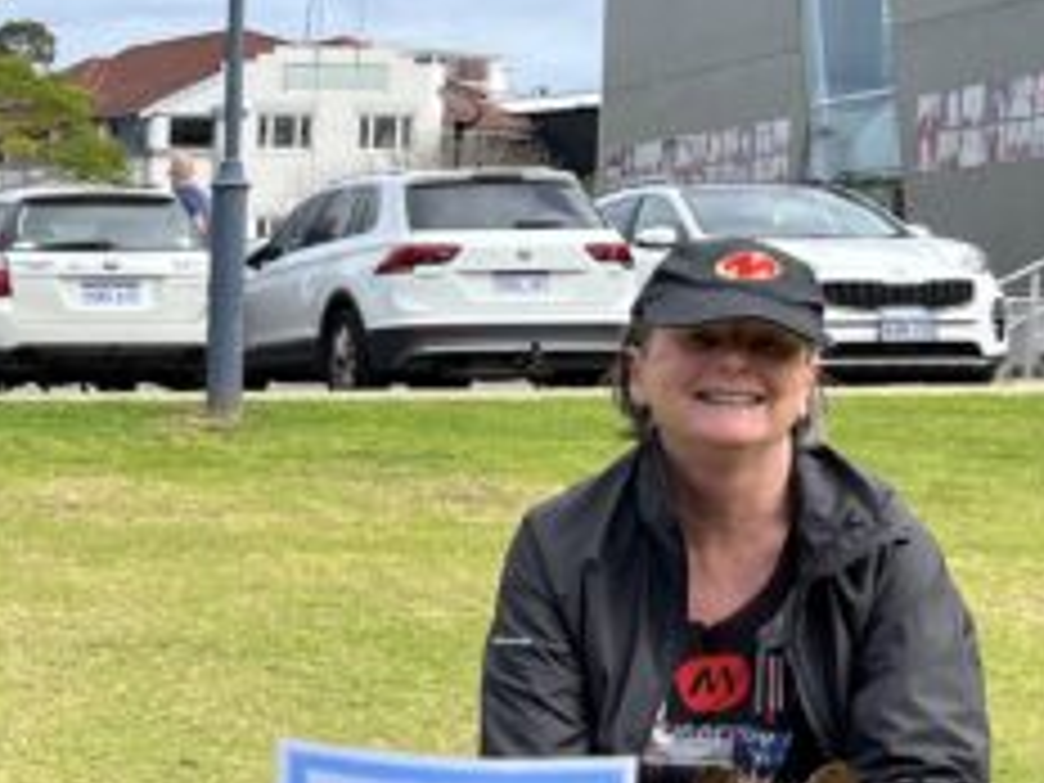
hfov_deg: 20.8
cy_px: 522
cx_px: -306
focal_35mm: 86
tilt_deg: -3.9
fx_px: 2594
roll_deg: -1.1
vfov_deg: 17.1
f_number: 1.6
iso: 50
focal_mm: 5.1
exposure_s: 1/2268
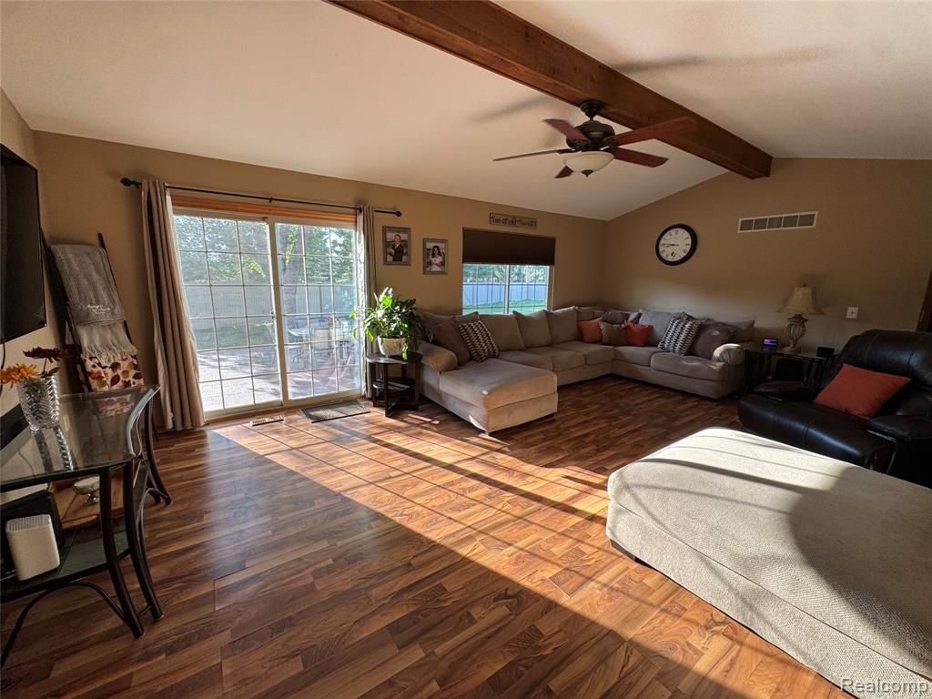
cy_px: 350
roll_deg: -1.3
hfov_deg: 102.1
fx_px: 377
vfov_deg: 85.7
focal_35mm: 14
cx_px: 466
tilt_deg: -11.5
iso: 64
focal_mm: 2.22
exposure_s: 1/99
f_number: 2.2
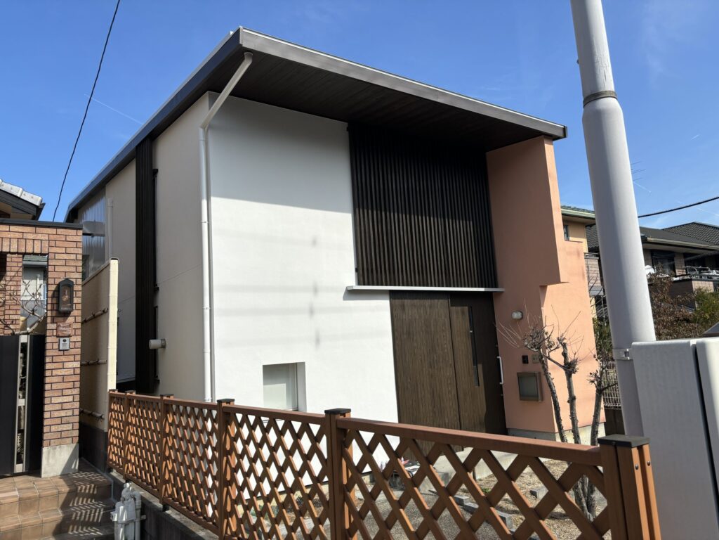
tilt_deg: +10.3
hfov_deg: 67.3
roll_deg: +5.8
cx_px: 360
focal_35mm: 26
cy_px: 270
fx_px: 540
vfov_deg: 53.1
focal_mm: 5.96
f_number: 1.6
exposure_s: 1/4630
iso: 50
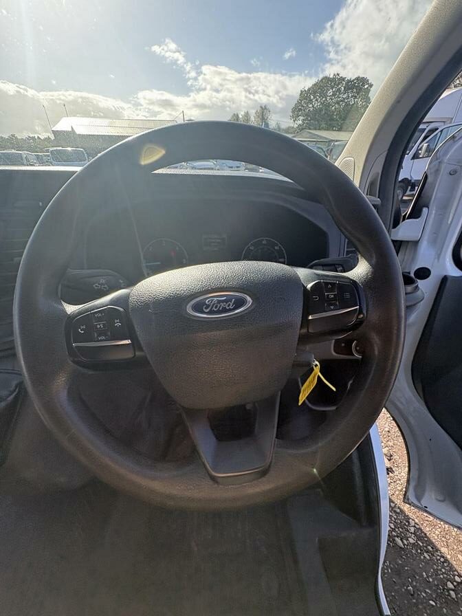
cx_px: 231
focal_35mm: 14
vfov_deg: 102.1
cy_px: 308
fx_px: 249
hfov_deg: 85.7
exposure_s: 1/308
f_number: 2.2
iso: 64
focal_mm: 2.22
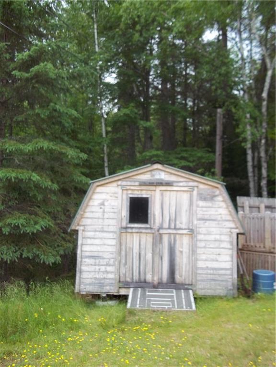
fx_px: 340
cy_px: 184
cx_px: 138
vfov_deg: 56.8
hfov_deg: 44.2
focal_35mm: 32
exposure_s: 1/250
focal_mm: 5.7
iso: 80
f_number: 2.9
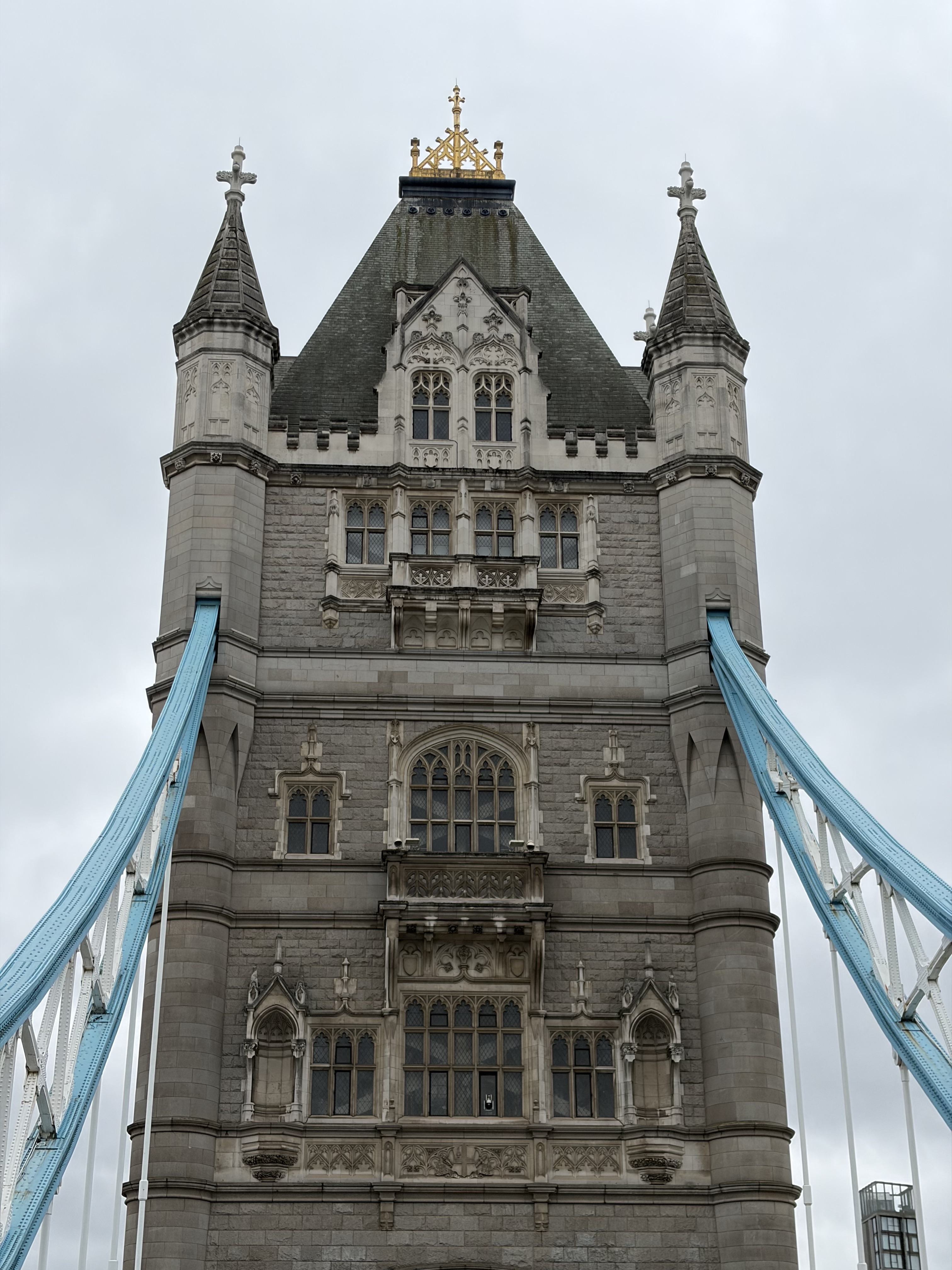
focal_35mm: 52
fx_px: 1907
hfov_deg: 28.0
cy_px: 635
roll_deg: -1.2
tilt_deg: +25.0
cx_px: 476
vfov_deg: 36.8
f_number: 1.6
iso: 50
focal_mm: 5.96
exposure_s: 1/2865
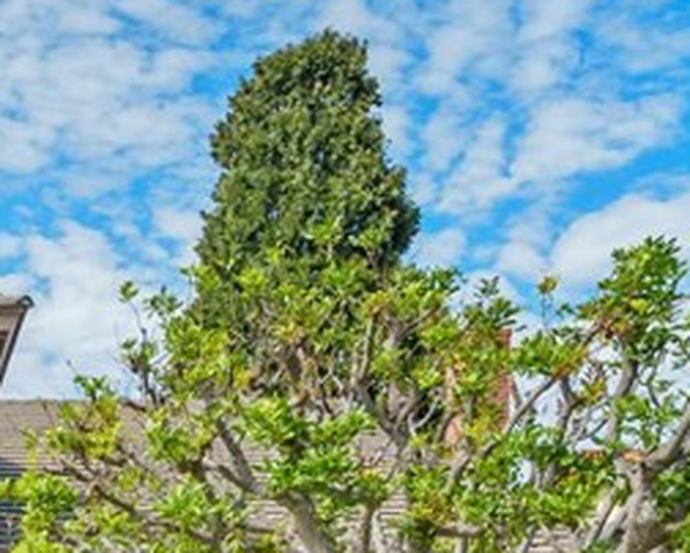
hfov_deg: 26.4
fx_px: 1247
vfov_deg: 21.9
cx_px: -200
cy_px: 765
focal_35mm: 61
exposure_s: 1/10
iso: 100
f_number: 10
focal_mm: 16
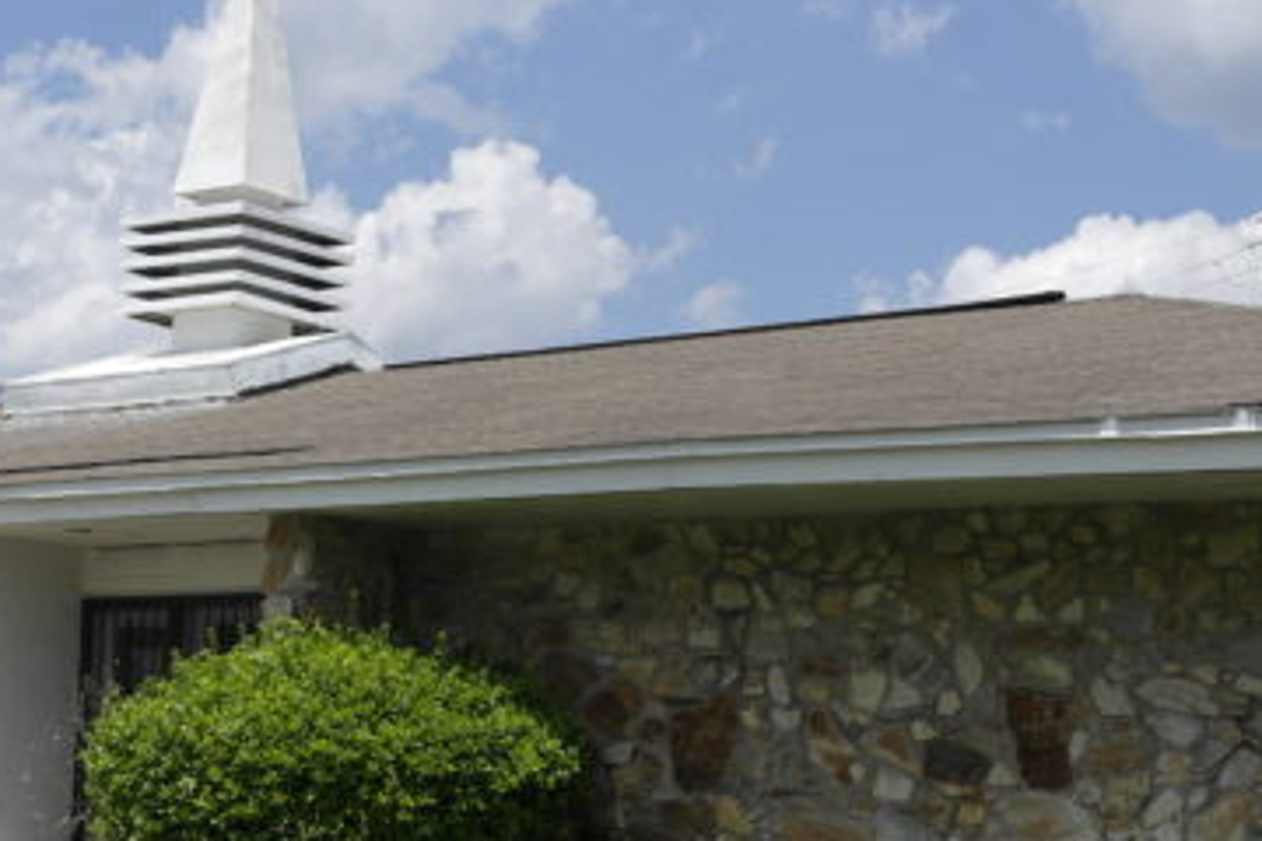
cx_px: 568
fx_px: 2243
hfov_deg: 31.4
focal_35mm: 64
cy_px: 459
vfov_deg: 21.2
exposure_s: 1/400
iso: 100
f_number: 8
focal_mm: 20
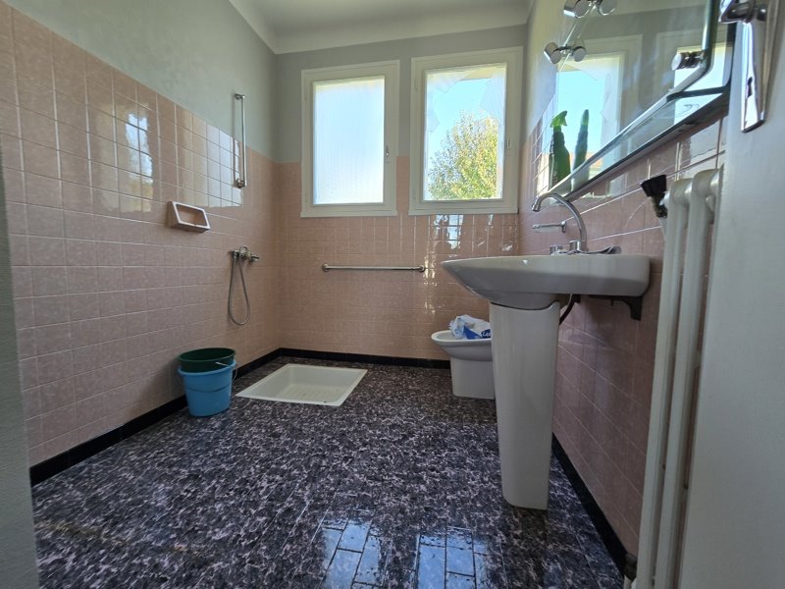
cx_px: 392
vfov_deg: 89.9
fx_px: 295
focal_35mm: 13
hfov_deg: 106.2
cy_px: 294
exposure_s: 1/50
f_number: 2.2
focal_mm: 2.2
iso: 80
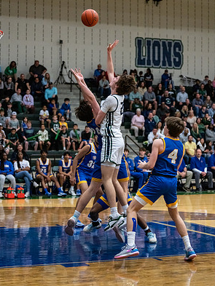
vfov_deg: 25.3
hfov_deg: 19.1
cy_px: 131
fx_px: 637
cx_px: 106
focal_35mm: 77
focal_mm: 70
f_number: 2.8
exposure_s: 1/1000
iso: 4000
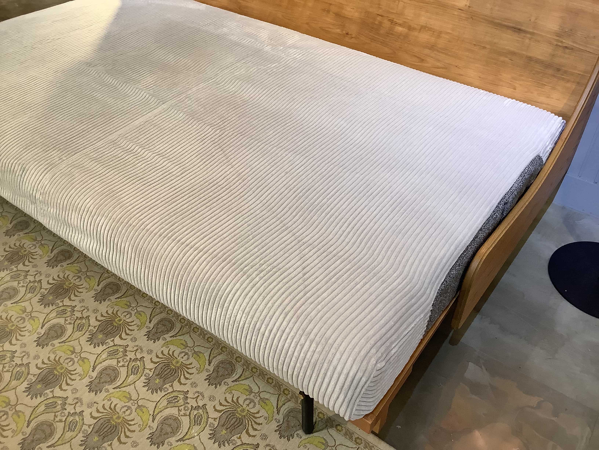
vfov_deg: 45.4
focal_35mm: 31
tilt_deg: -42.2
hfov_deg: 58.4
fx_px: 536
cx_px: 300
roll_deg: +0.3
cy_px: 225
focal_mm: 3.3
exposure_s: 1/60
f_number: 2.4
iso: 100
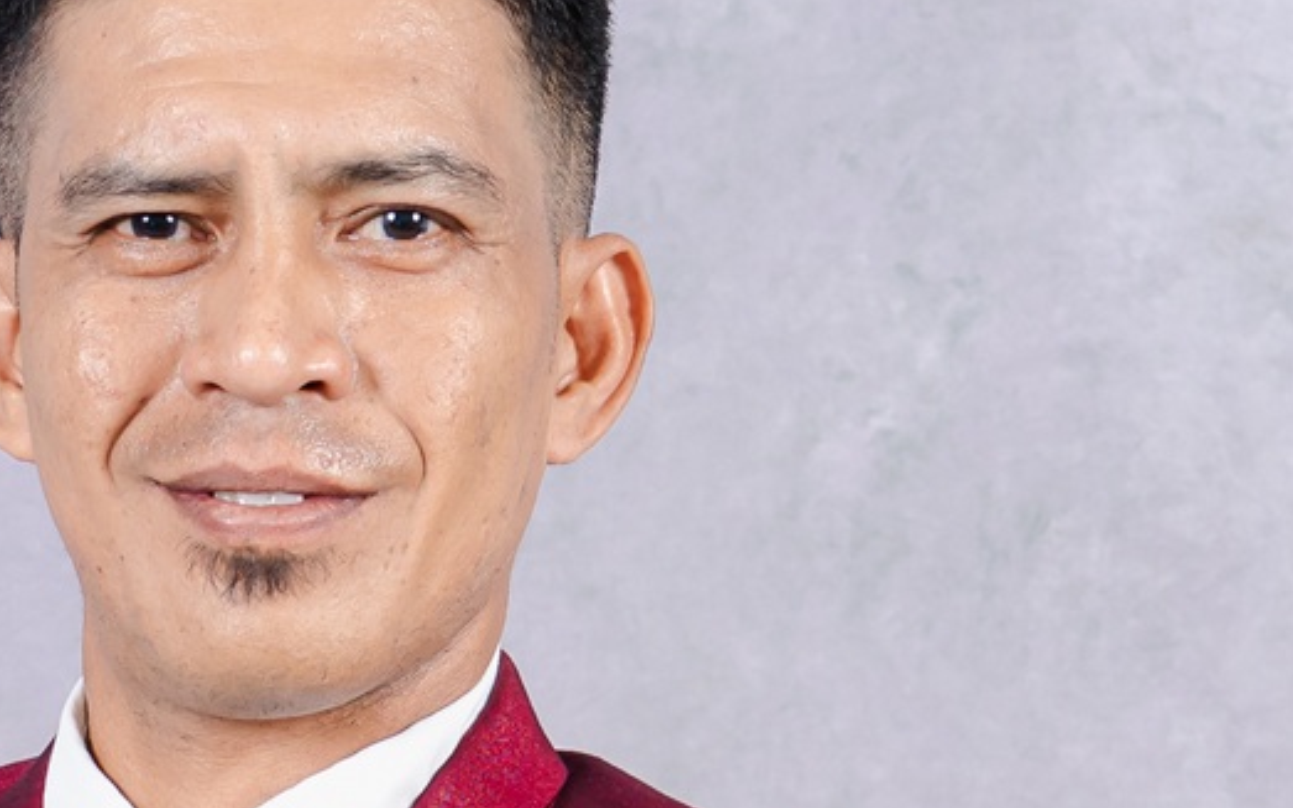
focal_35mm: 152
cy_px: 1436
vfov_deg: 8.3
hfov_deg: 13.7
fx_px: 5357
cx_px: 287
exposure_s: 1/160
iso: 250
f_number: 5.6
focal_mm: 35
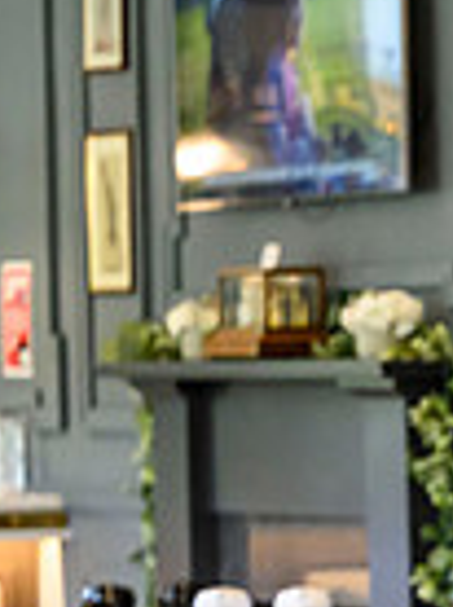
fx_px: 6459
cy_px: 710
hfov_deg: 3.9
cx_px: 1170
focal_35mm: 369
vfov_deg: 5.4
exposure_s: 1/320
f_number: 2.8
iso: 5000
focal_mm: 91
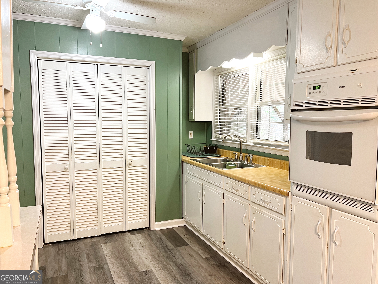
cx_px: 189
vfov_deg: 53.1
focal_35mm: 26
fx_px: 284
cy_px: 142
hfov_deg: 67.3
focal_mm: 5.7
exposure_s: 1/60
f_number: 1.5
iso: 125
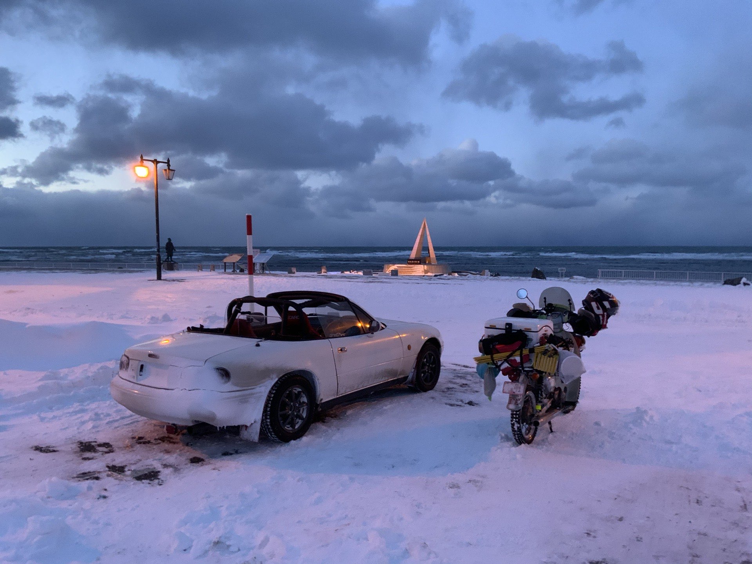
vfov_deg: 48.2
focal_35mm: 29
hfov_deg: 61.7
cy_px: 282
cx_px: 376
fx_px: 630
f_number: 1.8
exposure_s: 1/50
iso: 200
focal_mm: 3
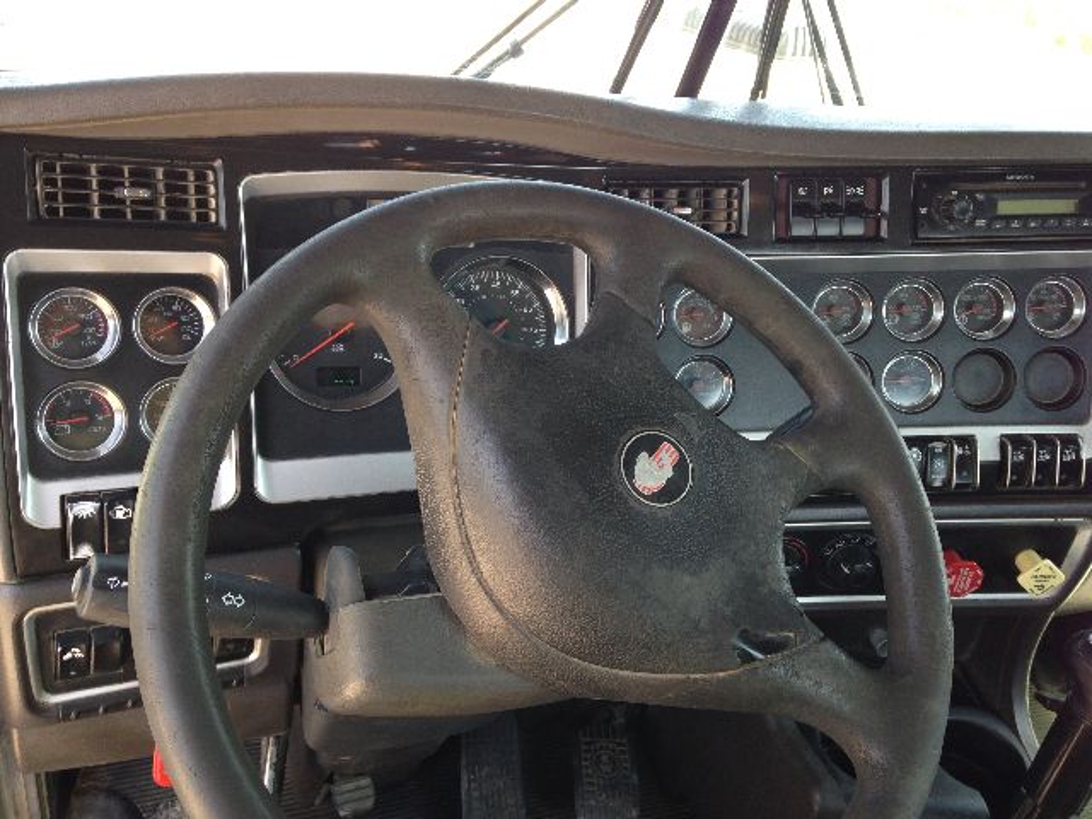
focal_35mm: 33
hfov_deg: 55.4
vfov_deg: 42.9
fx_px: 1041
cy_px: 410
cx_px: 546
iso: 80
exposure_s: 1/120
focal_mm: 4.12
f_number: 2.4
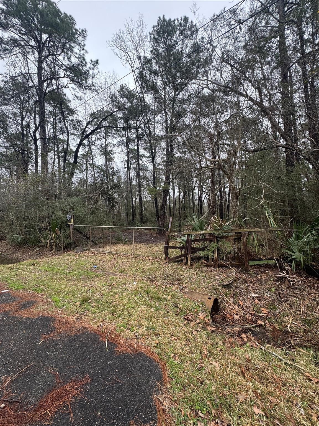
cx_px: 160
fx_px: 172
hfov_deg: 85.7
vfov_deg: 102.1
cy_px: 213
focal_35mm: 14
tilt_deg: +3.3
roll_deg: +1.6
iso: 40
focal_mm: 2.22
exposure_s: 1/120
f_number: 2.2
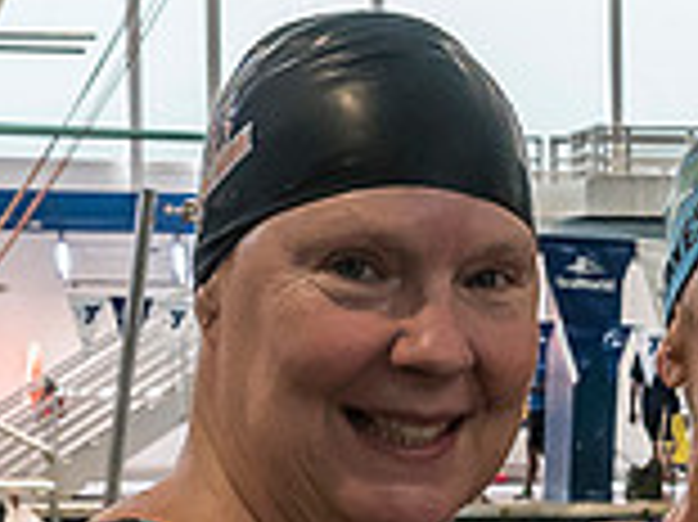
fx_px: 3667
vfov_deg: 8.0
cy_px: 774
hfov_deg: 10.5
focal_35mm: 182
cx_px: 1021
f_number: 5
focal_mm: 16
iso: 1000
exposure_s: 1/125
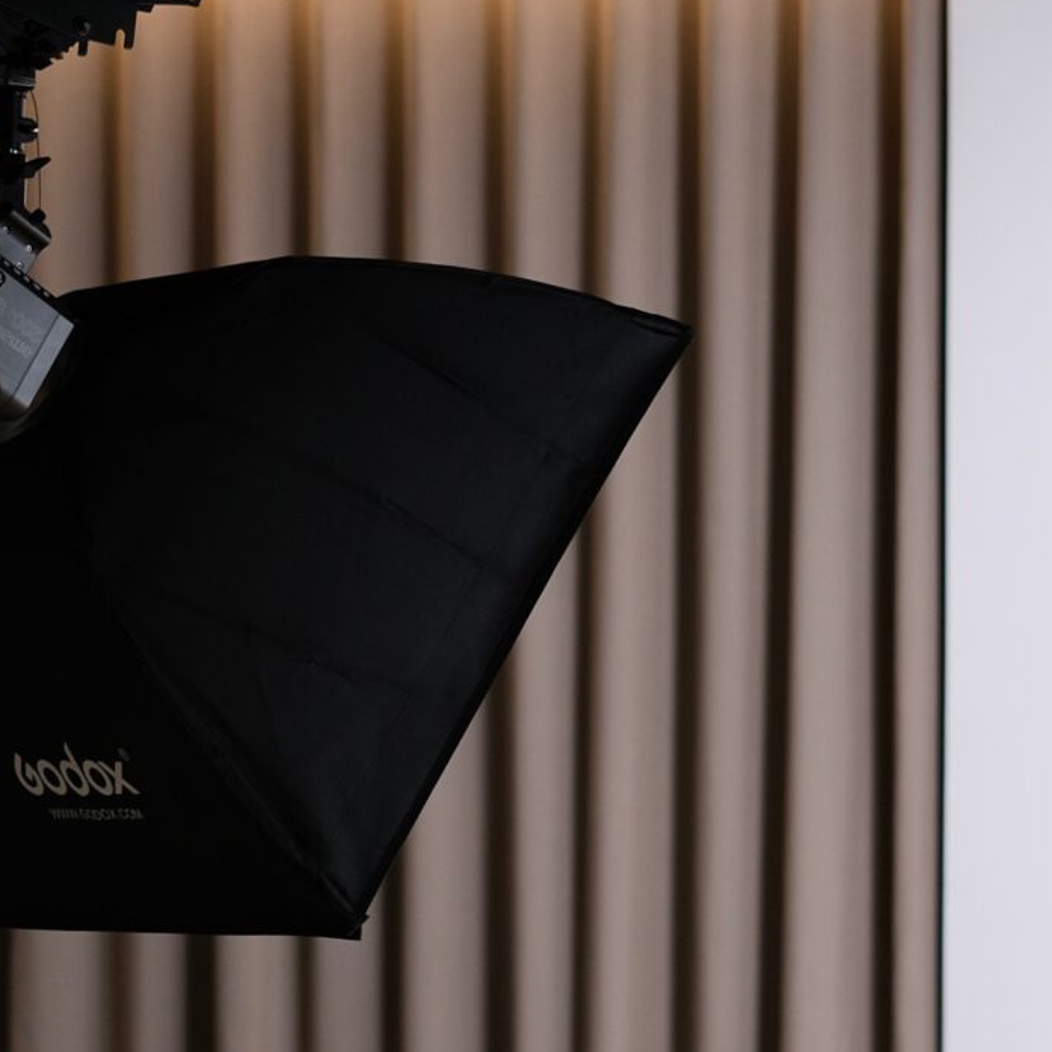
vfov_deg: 11.1
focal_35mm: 156
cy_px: 972
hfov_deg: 11.2
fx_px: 5364
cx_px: 591
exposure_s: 1/120
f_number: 1.6
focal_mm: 33
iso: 320
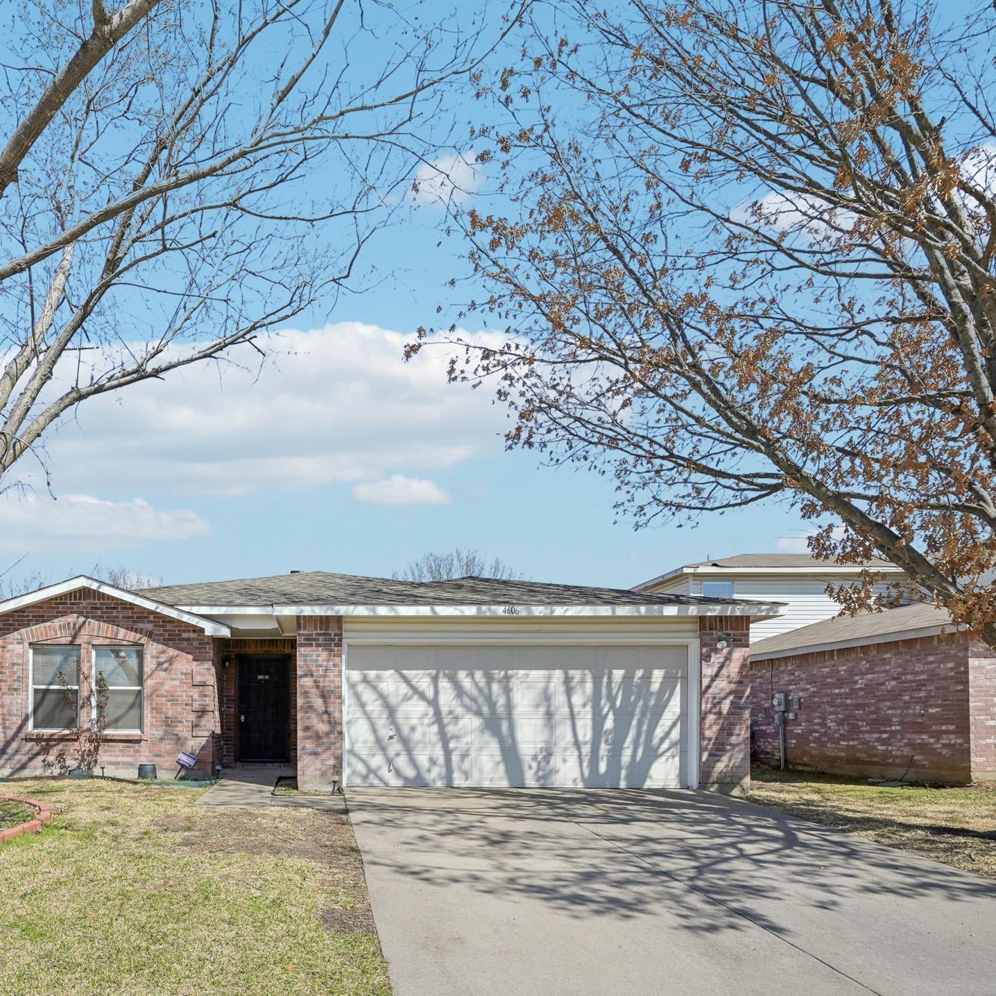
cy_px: 500
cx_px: 302
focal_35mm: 18
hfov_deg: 77.1
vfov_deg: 80.7
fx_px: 586
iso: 100
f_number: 9
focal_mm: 14
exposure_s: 1/320
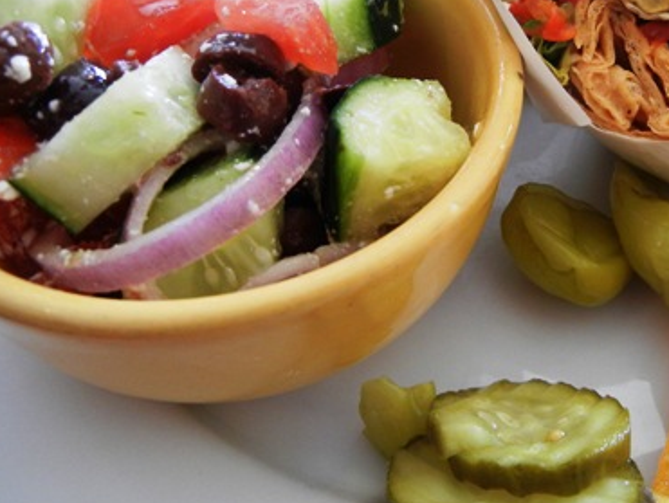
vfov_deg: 34.2
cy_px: 187
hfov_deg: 43.9
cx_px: 463
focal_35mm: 42
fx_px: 812
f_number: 3.5
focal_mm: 5.4
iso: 400
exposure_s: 1/20.4
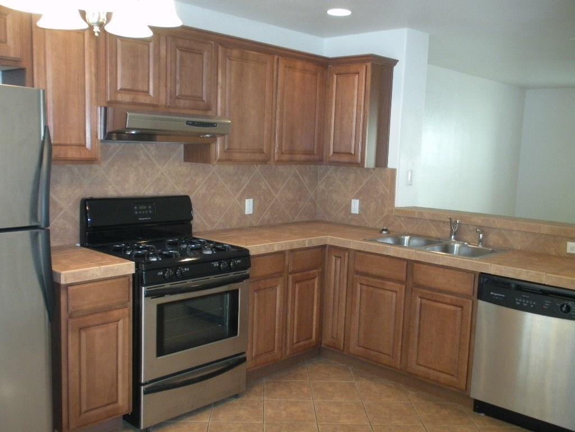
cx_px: 288
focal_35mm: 35
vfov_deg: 40.7
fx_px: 581
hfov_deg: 52.6
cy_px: 216
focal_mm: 6.3
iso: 400
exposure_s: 1/30
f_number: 3.5
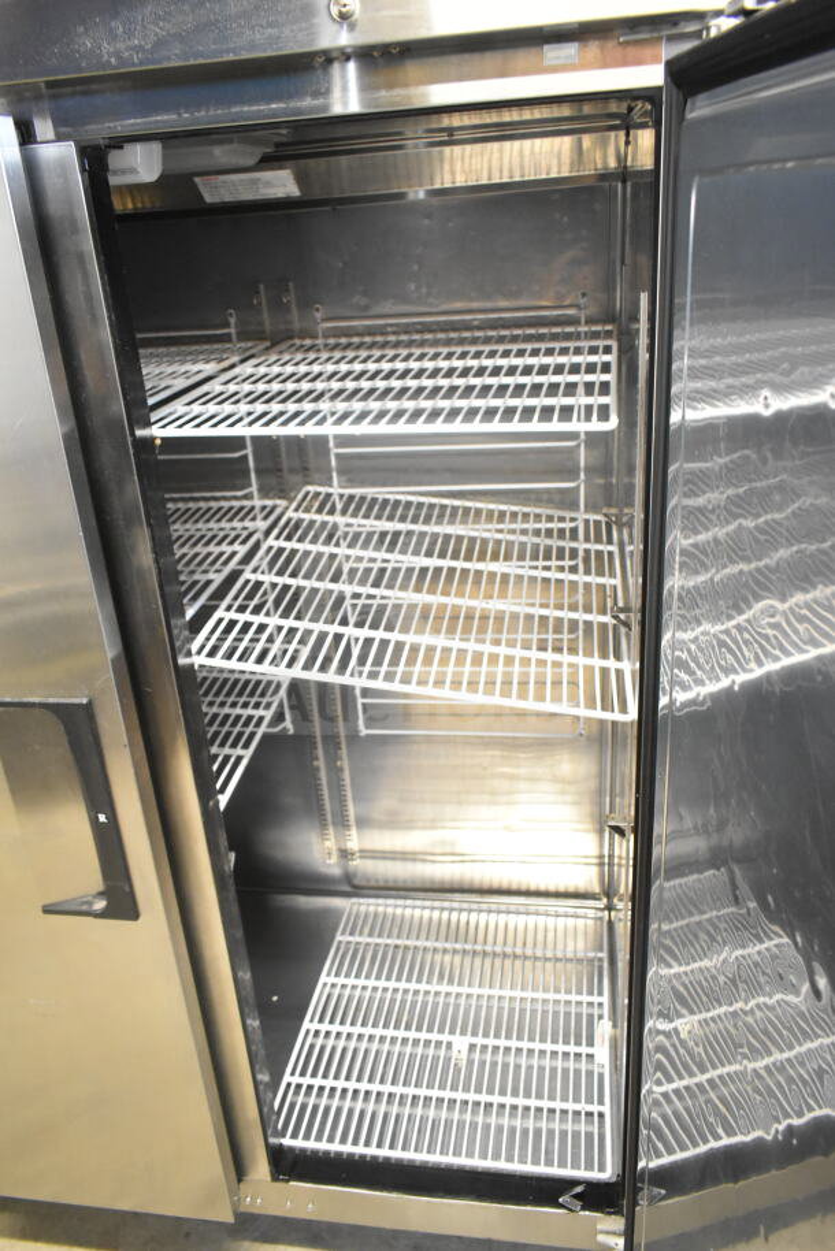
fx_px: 939
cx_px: 418
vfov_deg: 67.4
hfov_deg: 48.0
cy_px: 626
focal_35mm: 27
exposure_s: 1/30
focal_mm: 18
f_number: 3.5
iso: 3600
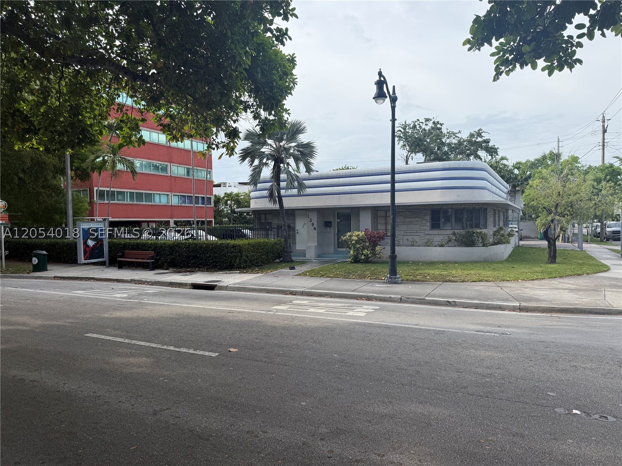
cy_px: 233
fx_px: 431
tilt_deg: -1.5
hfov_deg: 71.6
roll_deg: +0.9
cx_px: 311
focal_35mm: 24
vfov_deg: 56.8
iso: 80
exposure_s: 1/2000
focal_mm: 6.76
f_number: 1.78
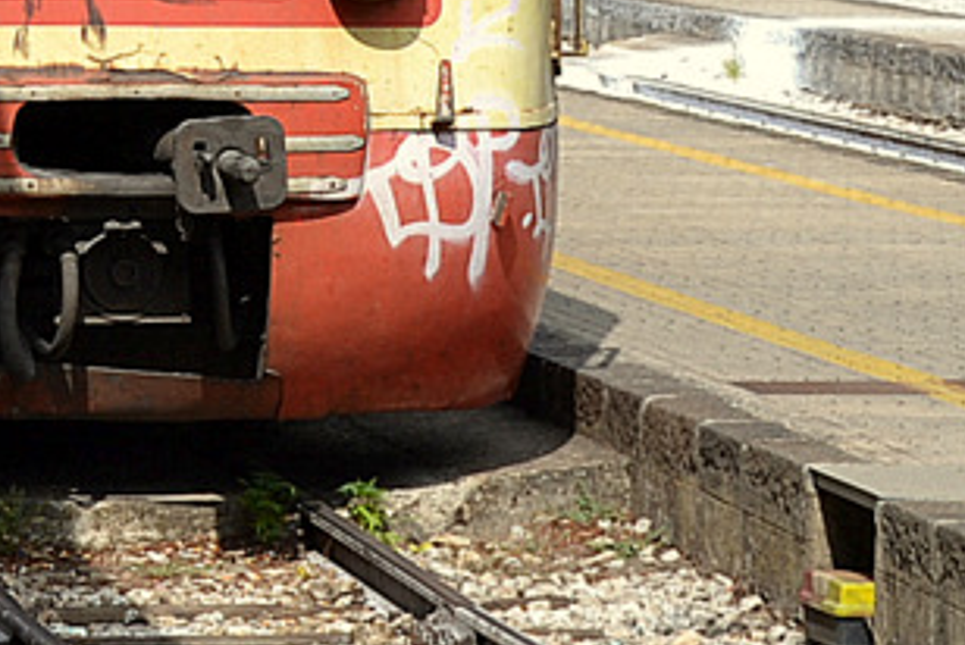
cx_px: -783
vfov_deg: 4.3
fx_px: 8611
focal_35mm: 321
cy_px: -451
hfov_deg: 6.3
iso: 100
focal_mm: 55
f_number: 8
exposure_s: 1/250
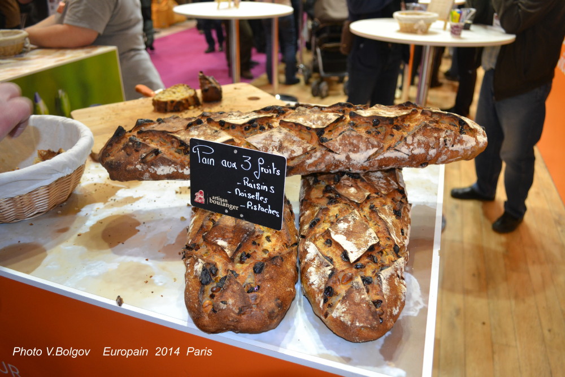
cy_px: 188
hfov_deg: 67.4
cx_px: 282
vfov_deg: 47.9
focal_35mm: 27
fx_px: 424
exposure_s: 1/60
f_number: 3.5
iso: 500
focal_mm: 18
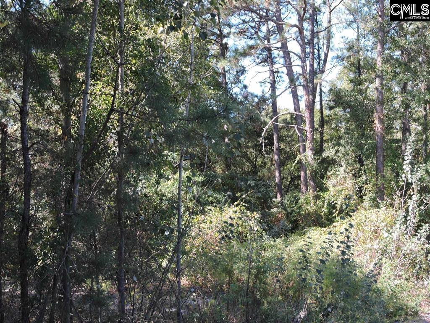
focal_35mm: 40
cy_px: 162
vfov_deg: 36.0
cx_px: 215
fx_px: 497
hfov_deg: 46.8
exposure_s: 1/100
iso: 100
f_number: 3.8
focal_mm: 7.2
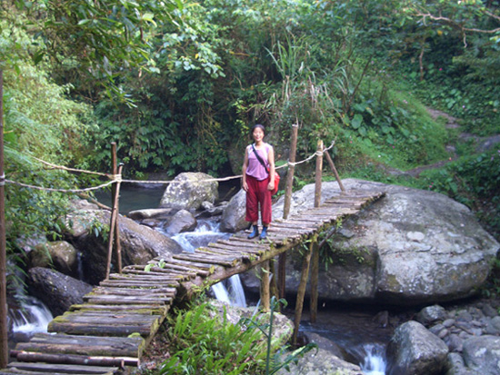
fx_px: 708
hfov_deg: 38.9
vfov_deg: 29.7
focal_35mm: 49
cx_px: 250
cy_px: 188
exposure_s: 1/13
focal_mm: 8.2
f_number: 3.1
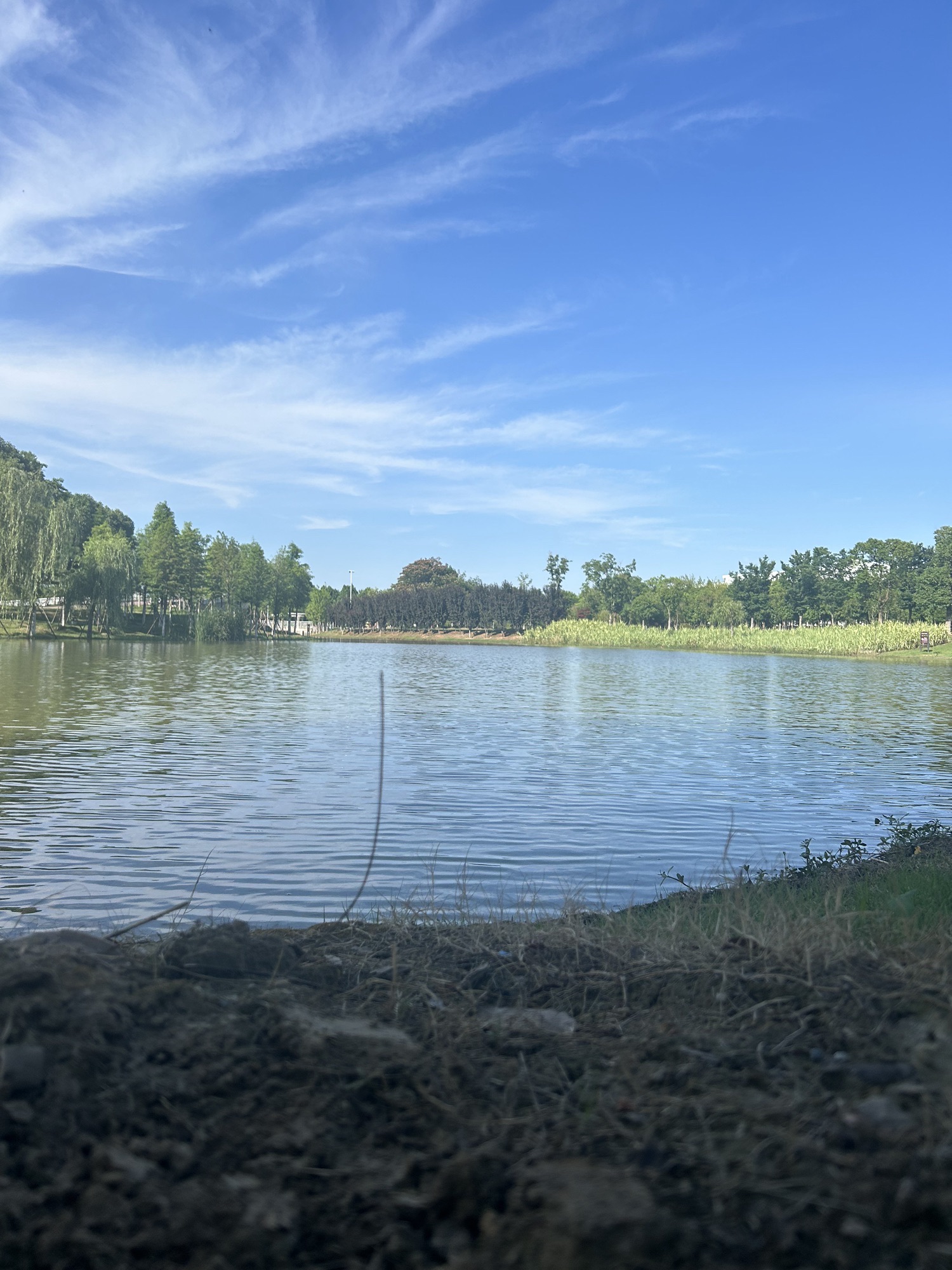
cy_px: 635
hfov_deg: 53.1
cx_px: 476
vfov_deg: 67.3
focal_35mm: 26
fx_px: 953
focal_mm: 5.7
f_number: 1.5
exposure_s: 1/3968
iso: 50
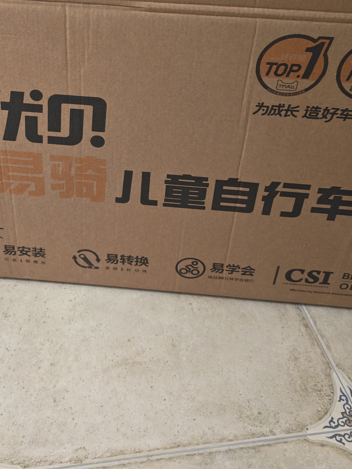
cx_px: 123
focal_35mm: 39
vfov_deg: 46.8
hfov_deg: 36.5
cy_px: 142
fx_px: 529
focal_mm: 6.12
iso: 2000
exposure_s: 1/30
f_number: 1.9
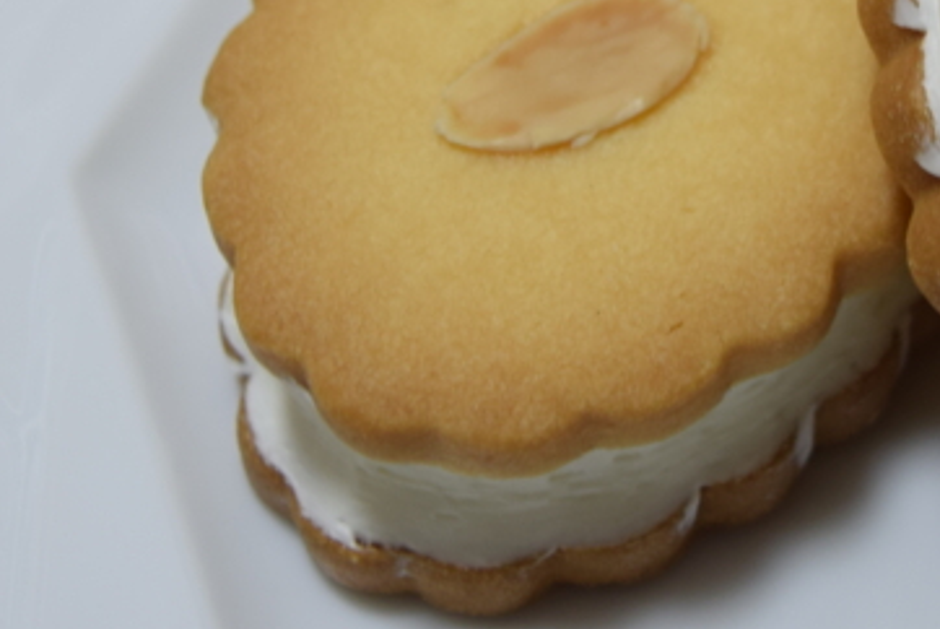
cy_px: -100
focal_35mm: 131
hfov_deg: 15.5
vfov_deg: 10.3
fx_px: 3434
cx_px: 722
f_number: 4.2
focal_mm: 31
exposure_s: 1/15
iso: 400
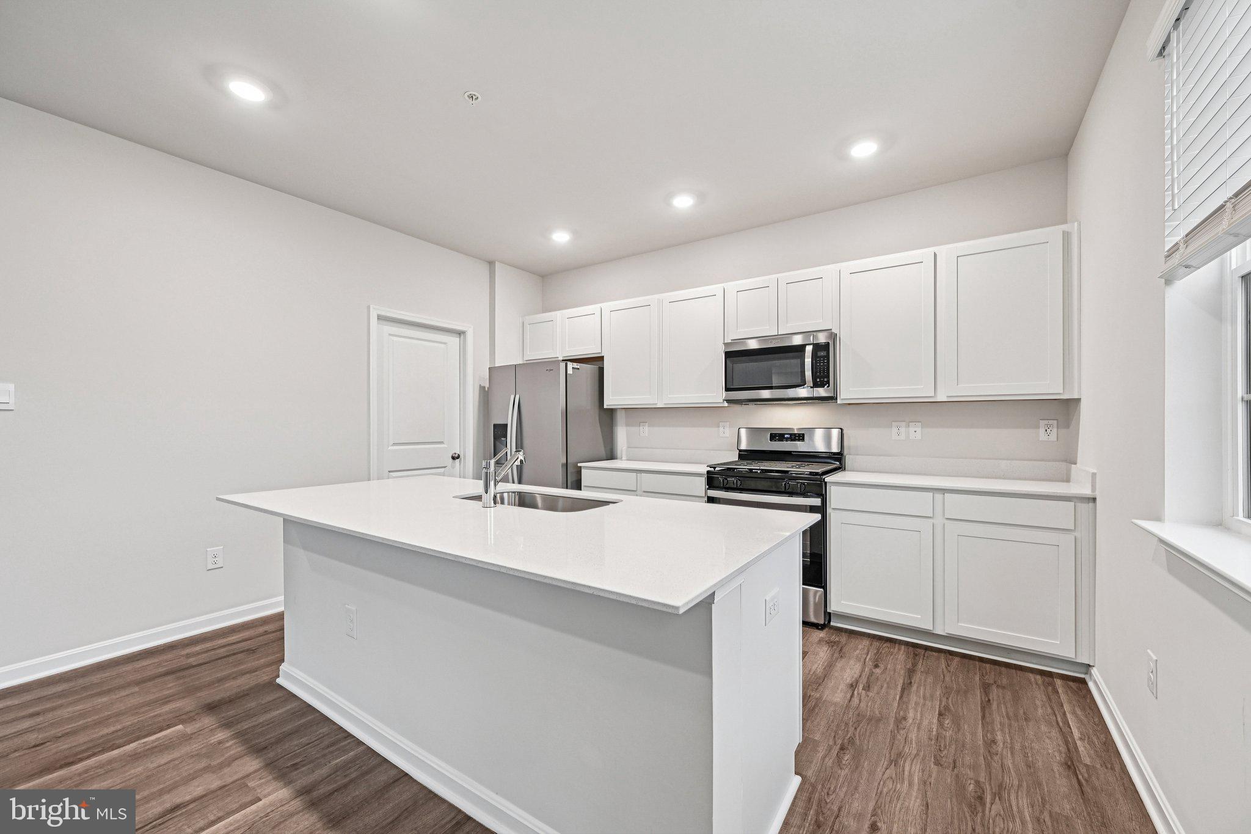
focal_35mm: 14
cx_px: 626
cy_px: 417
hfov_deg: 104.3
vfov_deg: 81.2
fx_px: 486
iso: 400
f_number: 8
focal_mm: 14
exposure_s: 1/15
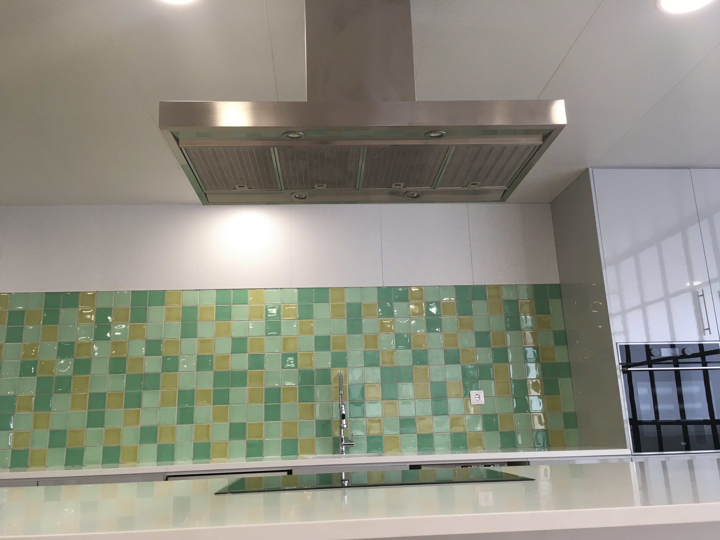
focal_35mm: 29
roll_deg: +1.1
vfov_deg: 48.2
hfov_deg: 61.7
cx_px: 360
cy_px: 270
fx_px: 603
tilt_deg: +14.6
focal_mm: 4.15
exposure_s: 1/33
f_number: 2.2
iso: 25
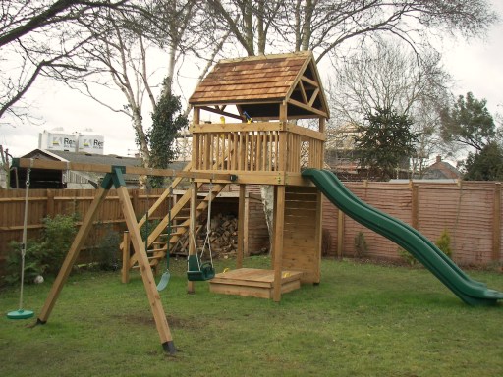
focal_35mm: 36
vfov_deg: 39.7
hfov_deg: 51.4
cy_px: 188
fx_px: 523
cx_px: 252
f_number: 2.8
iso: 50
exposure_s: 1/160
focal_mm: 6
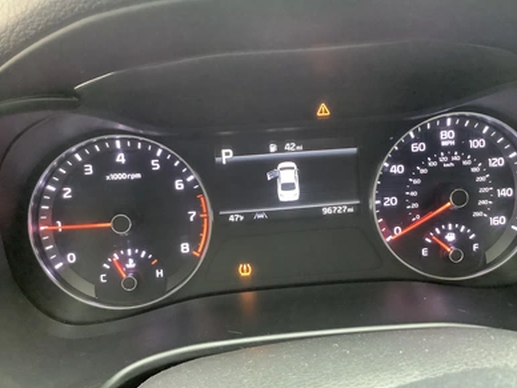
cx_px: 262
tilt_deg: -25.0
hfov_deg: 56.8
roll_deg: +3.8
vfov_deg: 44.2
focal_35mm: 32
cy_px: 189
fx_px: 478
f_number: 2.4
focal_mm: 3.3
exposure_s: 1/30
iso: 400
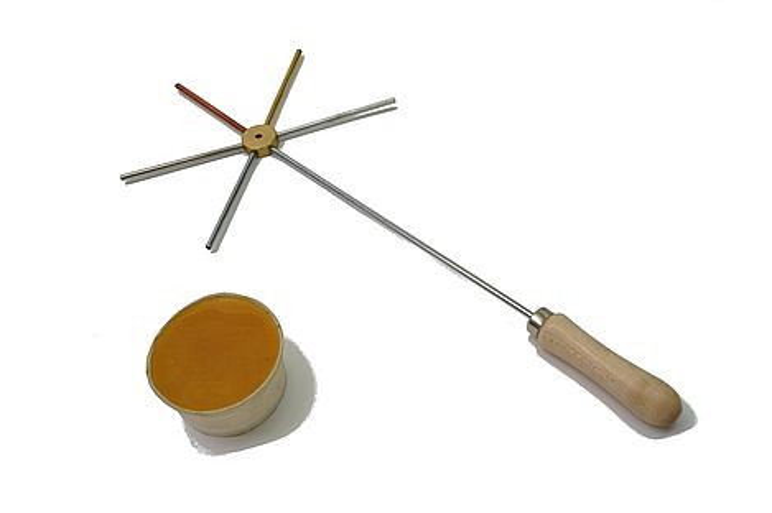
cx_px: 386
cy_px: 256
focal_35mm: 37
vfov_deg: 35.9
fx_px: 793
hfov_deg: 51.9
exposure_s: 1/2.5
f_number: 13
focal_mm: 37
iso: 100
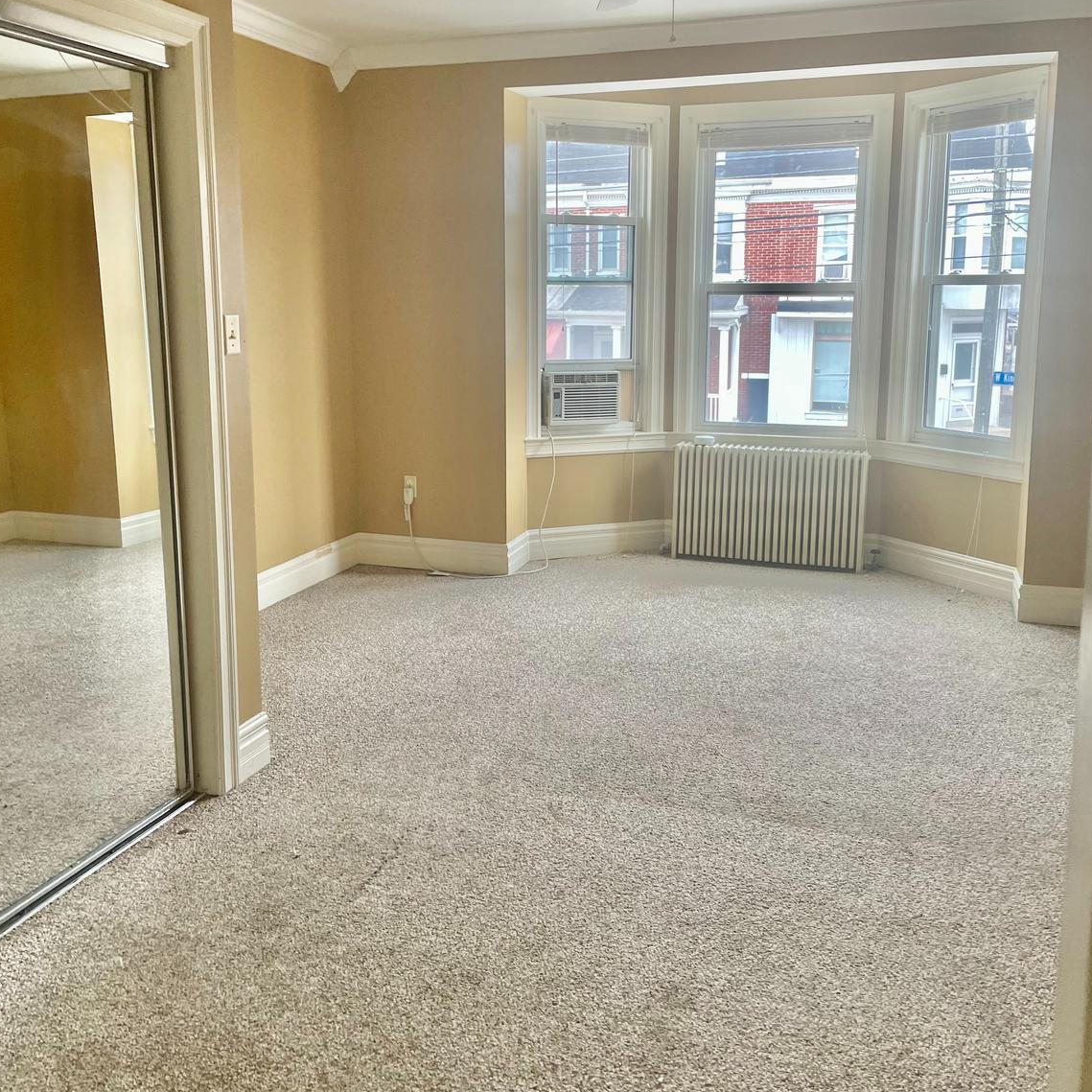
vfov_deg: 52.3
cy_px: 462
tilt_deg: -9.1
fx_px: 1106
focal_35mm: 31
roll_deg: -1.2
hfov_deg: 52.5
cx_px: 545
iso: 125
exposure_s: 1/120
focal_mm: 4.2
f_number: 1.6
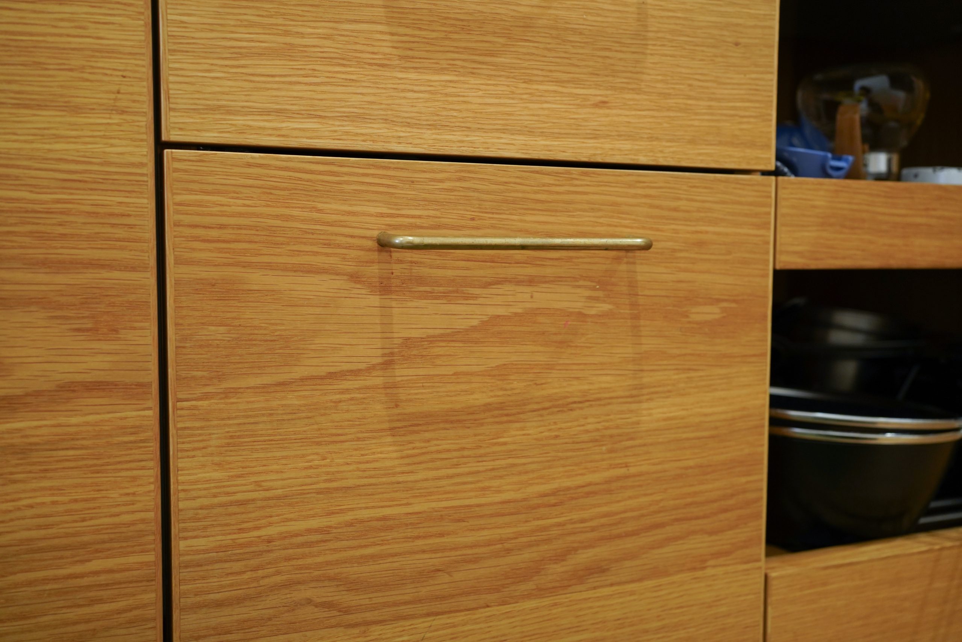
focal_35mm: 35
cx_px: 481
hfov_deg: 54.4
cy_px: 321
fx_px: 935
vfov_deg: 37.9
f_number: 5
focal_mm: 35
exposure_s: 1/40
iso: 1600
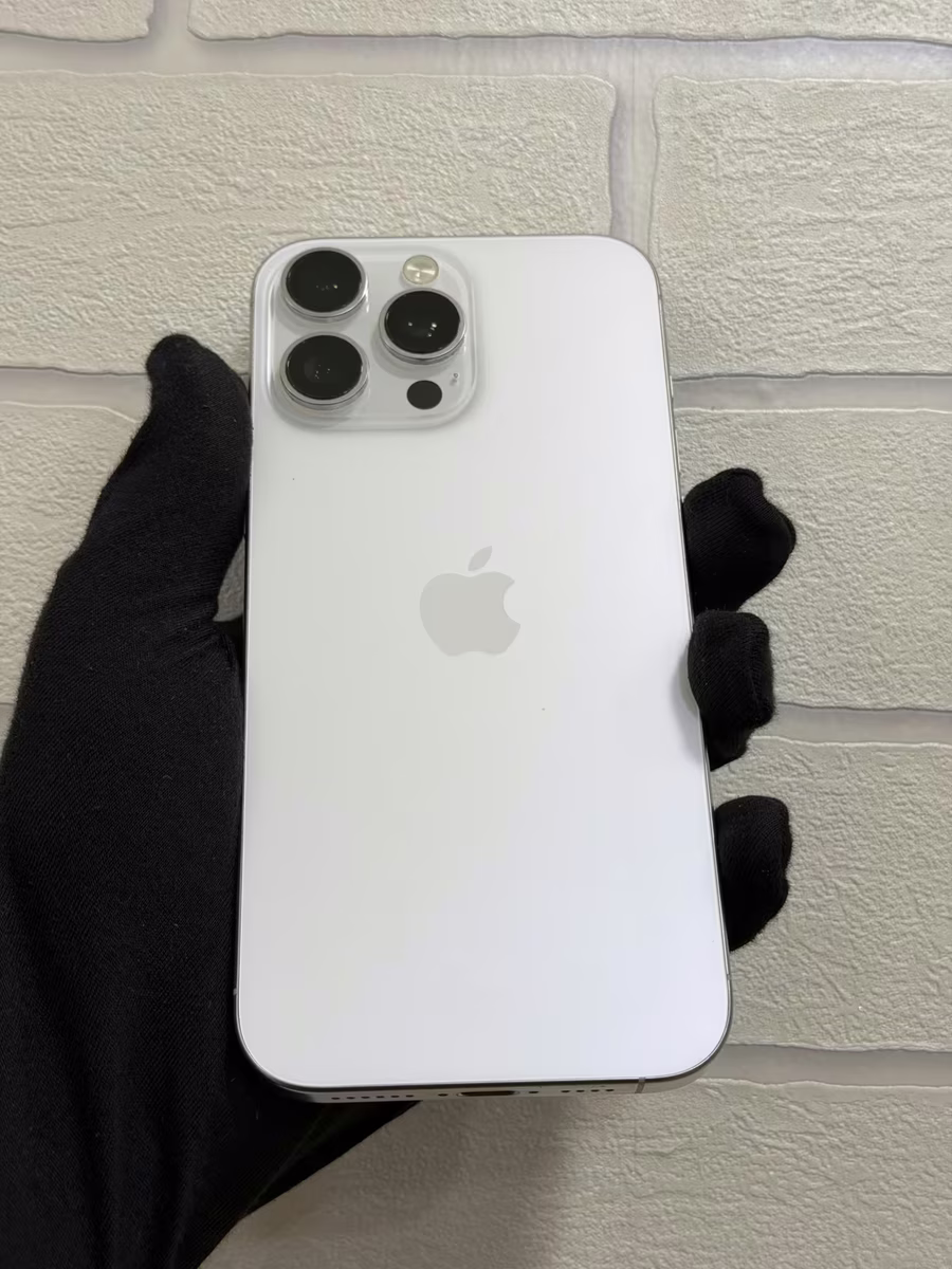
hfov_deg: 30.3
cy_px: 634
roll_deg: -1.2
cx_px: 476
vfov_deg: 39.7
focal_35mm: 48
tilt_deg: +2.7
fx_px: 1760
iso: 64
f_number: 1.78
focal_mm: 6.76
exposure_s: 1/100
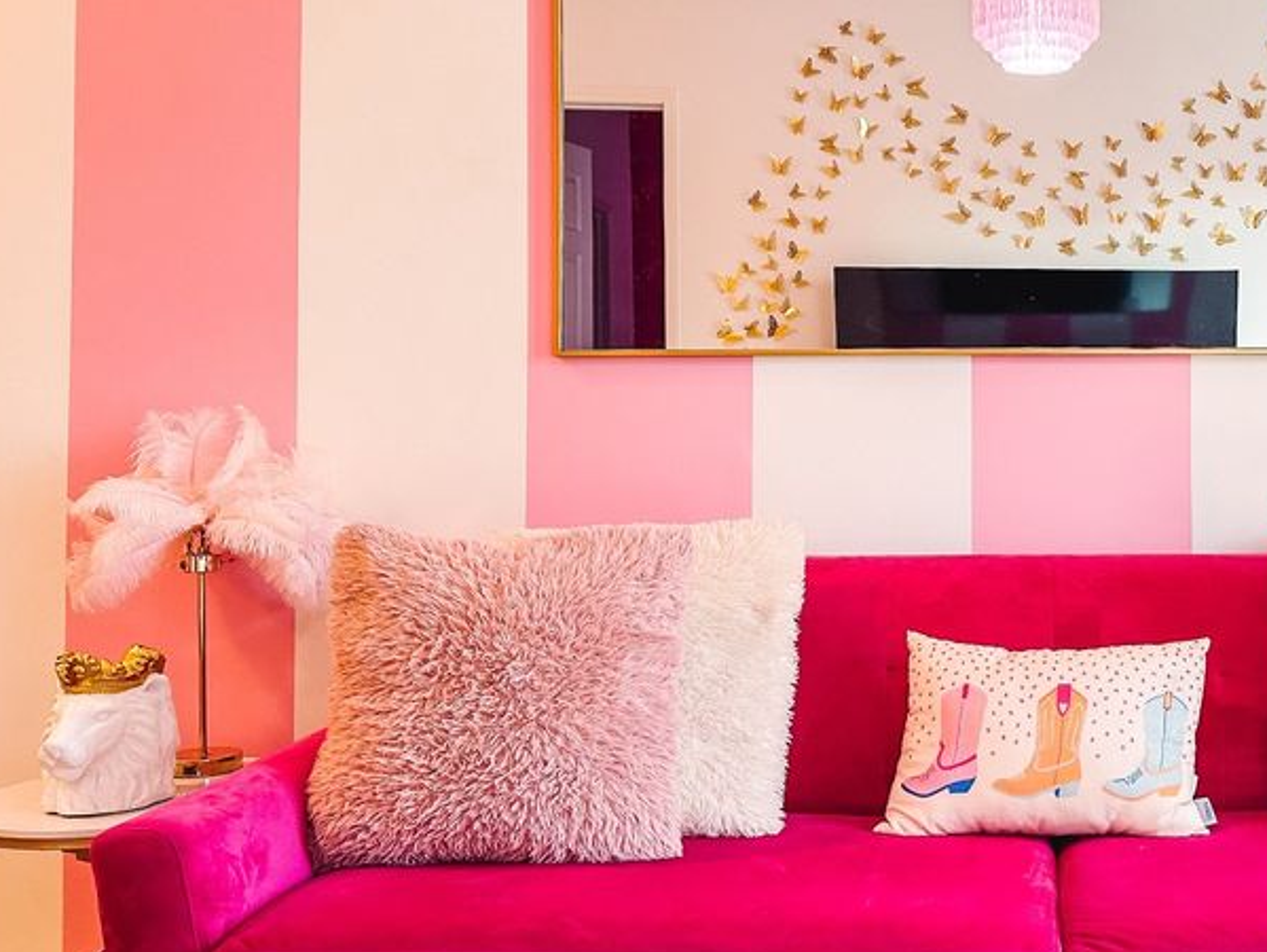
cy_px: 389
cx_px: 1022
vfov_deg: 35.1
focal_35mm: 41
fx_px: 1502
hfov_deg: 43.5
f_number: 1.8
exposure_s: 1/60
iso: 125
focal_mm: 6.86
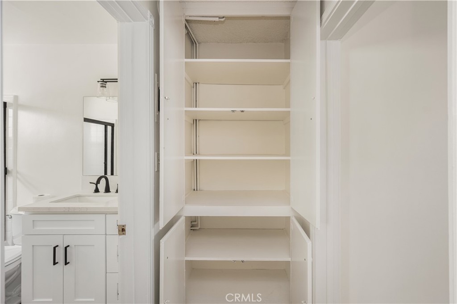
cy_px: 152
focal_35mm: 14
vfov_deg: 81.2
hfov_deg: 104.3
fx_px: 178
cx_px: 228
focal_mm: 14
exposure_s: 1/10
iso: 125
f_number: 5.6
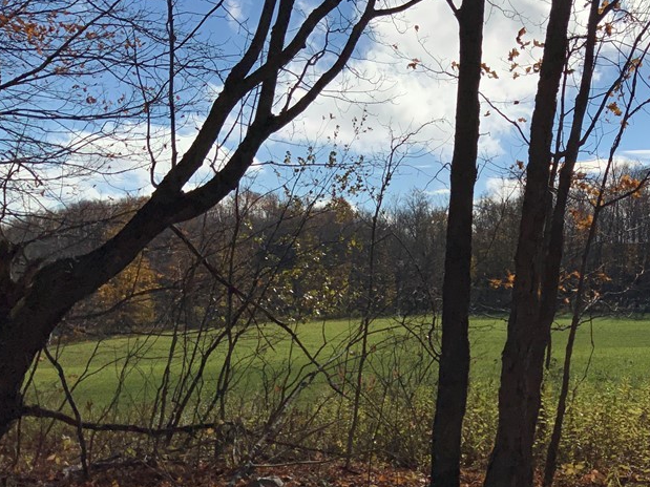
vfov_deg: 29.7
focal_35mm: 48
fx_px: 901
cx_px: 510
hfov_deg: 38.3
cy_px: 374
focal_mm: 3
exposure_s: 1/12658
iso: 20
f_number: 1.8
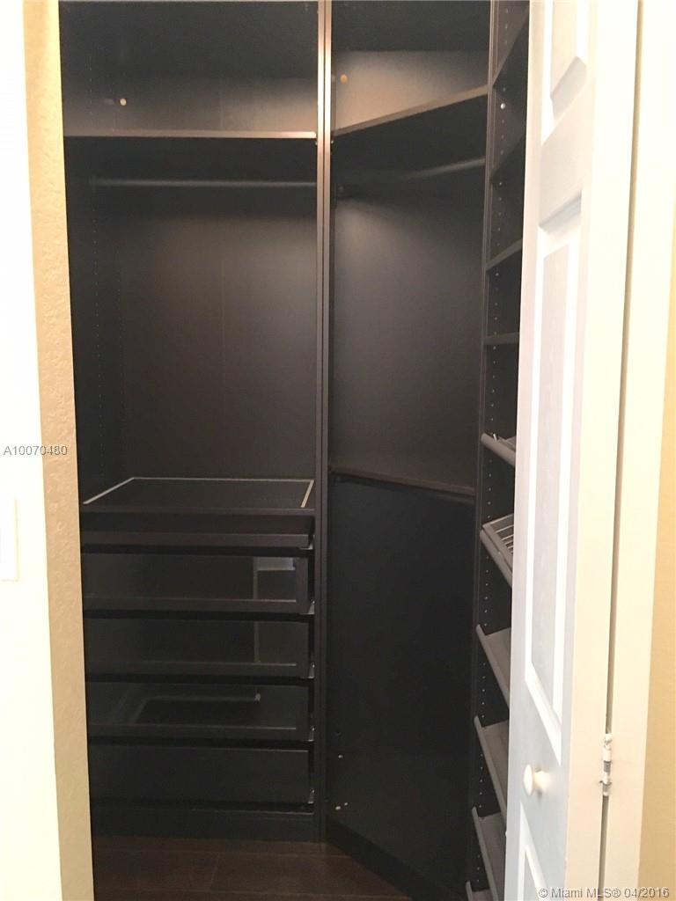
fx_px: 755
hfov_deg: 48.2
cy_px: 450
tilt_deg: -8.5
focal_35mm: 29
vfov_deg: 61.7
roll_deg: +0.4
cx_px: 338
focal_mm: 4.15
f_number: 2.2
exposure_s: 1/17
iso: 200
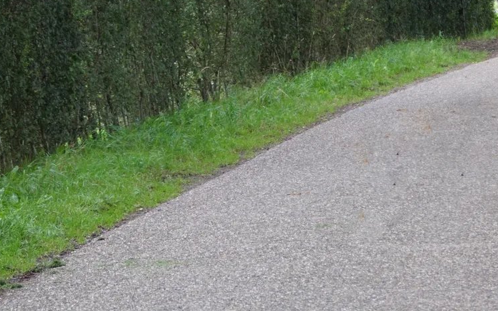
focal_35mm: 229
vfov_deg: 5.7
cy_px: -5
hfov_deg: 9.1
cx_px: 396
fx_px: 3107
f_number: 5
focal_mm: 70
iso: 500
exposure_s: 1/160
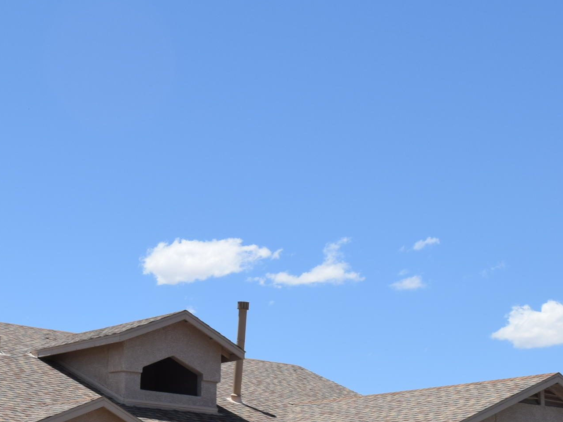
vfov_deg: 16.7
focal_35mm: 88
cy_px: 303
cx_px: 168
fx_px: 1431
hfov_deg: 22.1
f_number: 10
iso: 200
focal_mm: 26
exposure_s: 1/400
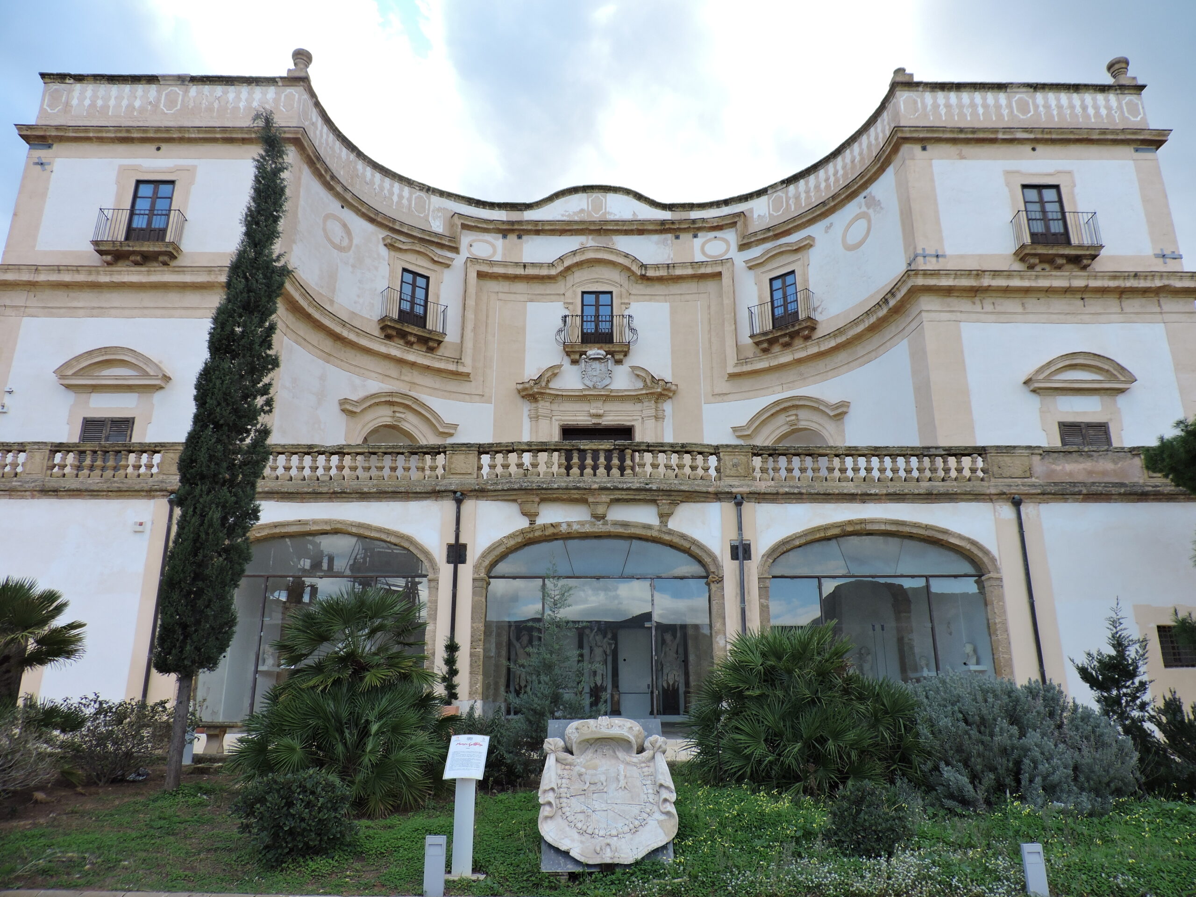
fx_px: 829
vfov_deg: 56.8
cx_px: 598
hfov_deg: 71.6
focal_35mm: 24
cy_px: 448
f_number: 3
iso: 100
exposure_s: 1/200
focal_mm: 4.3
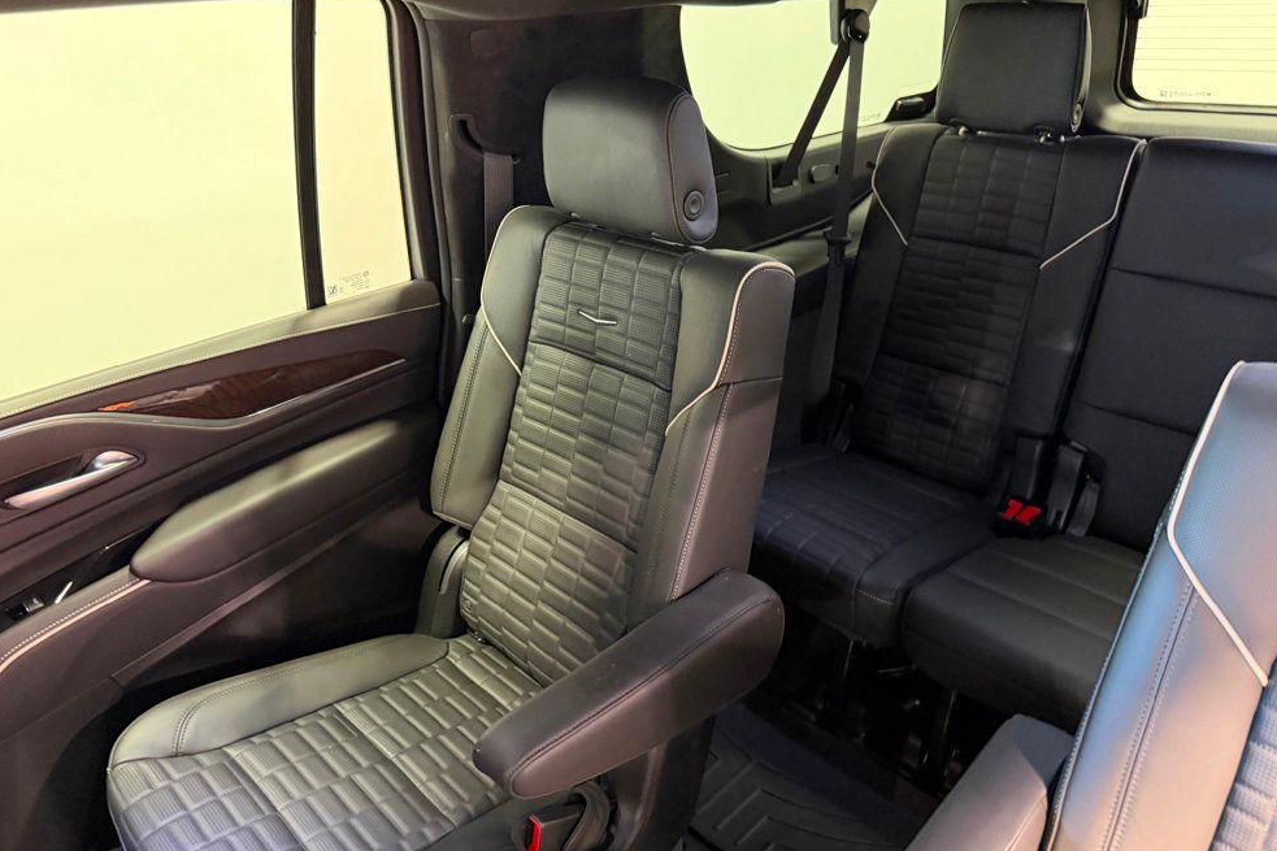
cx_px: 627
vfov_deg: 49.5
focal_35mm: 26
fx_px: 922
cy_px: 387
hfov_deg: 69.4
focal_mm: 6.76
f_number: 1.78
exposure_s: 1/35
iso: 800
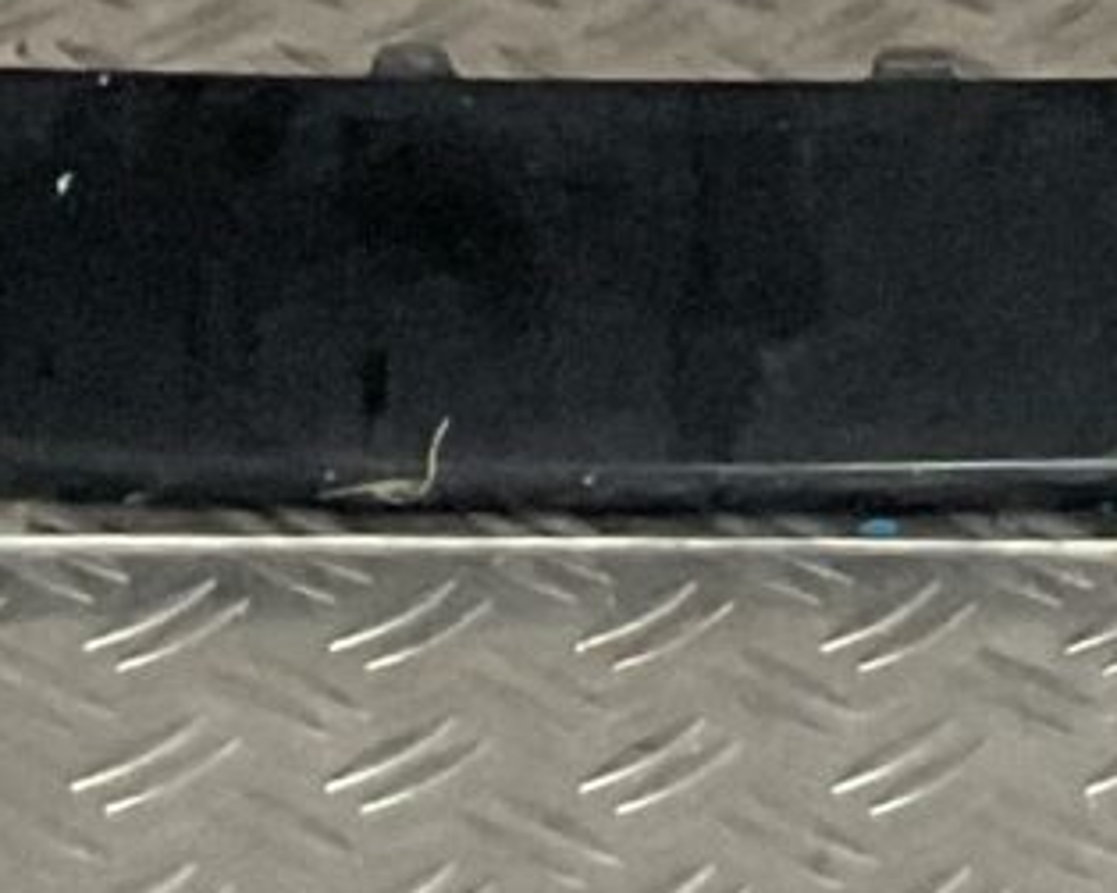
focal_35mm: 231
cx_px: 704
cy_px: -2053
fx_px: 7634
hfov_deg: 8.4
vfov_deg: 6.0
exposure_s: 1/33
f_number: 1.8
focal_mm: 3
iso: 250
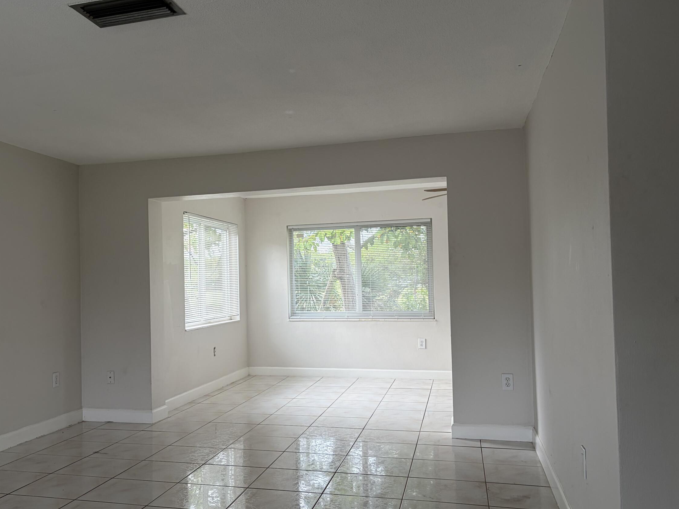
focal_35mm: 35
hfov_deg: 51.8
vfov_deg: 40.7
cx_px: 236
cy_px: 262
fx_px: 686
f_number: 1.6
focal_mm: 5.96
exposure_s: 1/120
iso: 80
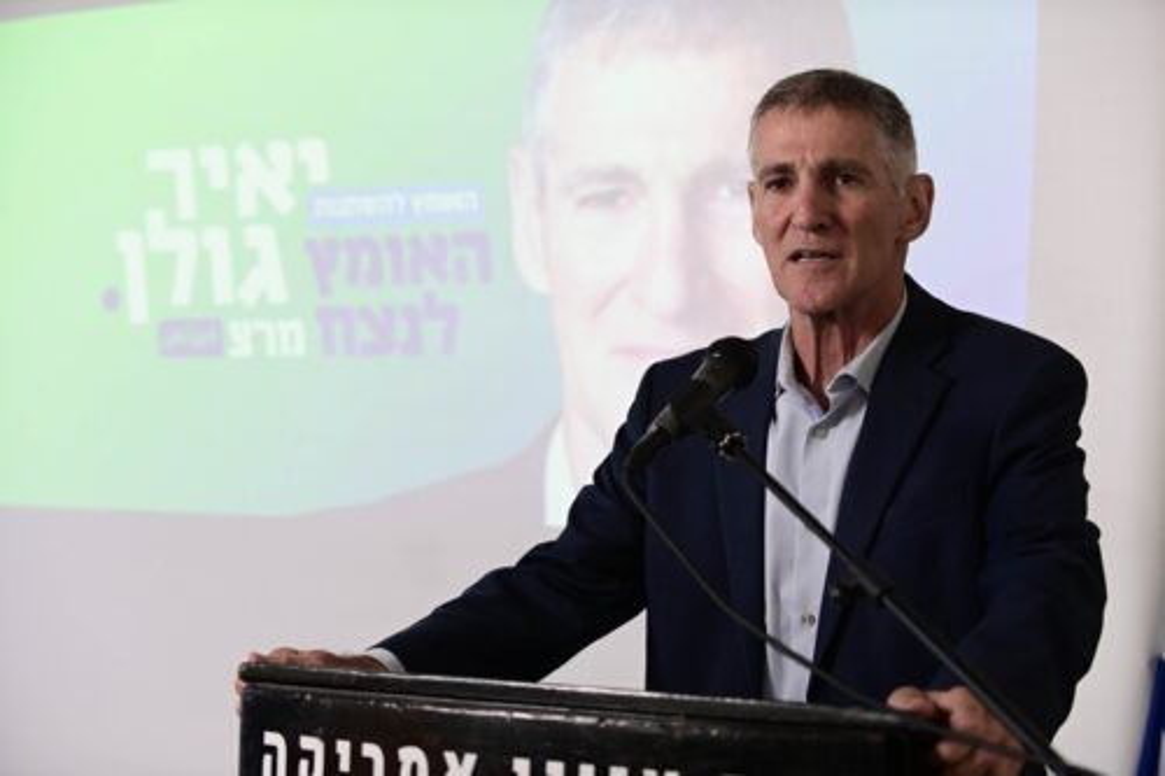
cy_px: 388
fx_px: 2264
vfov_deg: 19.4
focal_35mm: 70
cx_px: 582
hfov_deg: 28.9
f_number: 3.5
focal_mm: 70
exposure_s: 1/400
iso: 2000
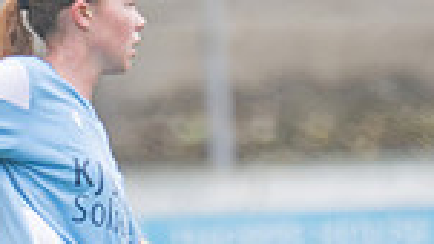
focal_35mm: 3146
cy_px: 45
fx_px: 36210
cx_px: 448
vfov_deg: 0.4
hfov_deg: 0.7
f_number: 2.8
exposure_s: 1/1600
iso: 640
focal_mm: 300
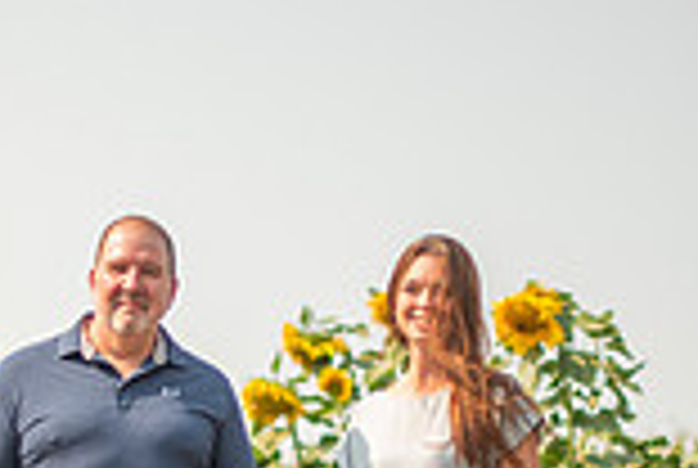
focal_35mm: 195
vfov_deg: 7.0
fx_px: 3788
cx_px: 82
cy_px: 512
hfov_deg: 10.5
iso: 80
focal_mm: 50
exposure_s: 1/4000
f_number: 1.6
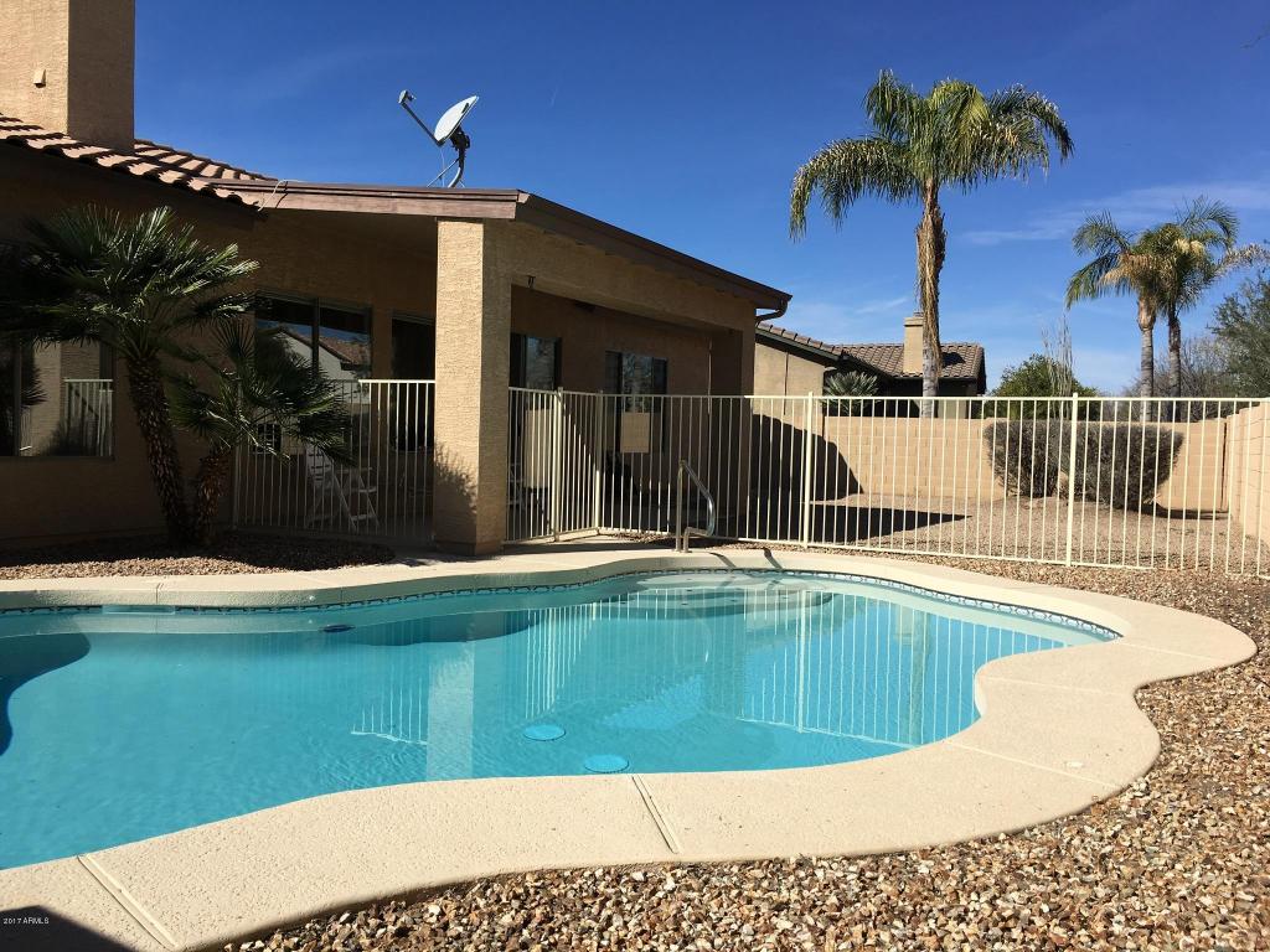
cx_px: 635
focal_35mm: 29
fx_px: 1064
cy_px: 476
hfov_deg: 61.7
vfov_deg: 48.2
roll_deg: -0.3
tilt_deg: -1.8
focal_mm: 4.15
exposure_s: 1/2564
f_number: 2.2
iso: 25
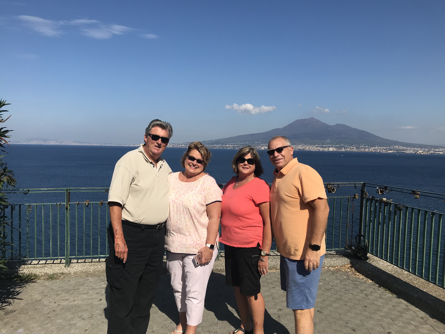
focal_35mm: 28
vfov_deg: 49.7
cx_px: 222
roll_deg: -1.2
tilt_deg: -1.5
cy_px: 167
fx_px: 360
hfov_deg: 63.4
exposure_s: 1/4167
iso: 20
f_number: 1.8
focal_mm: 3.99
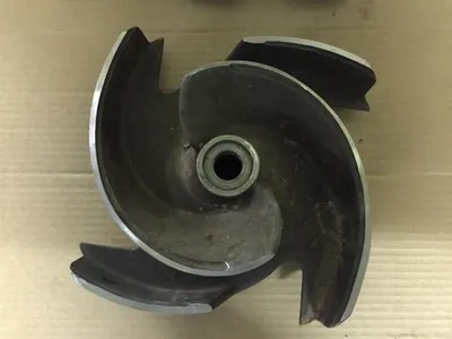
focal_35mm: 29
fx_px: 379
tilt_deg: -82.9
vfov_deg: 48.2
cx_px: 226
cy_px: 170
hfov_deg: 61.7
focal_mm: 4.15
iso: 640
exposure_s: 1/15
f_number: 2.2
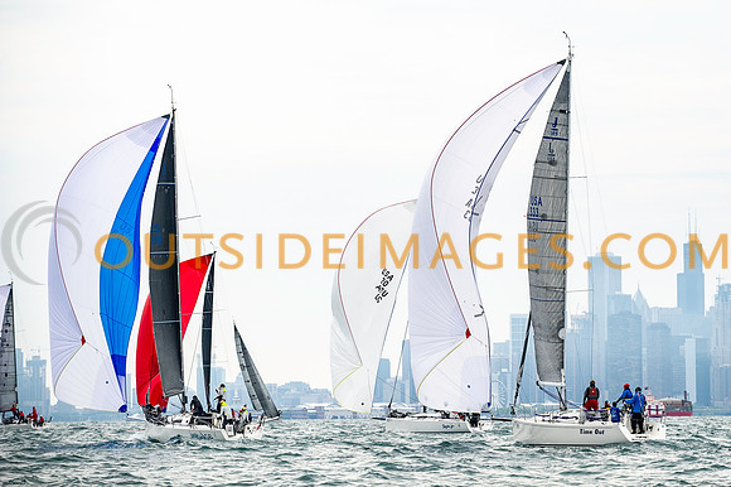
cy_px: 170
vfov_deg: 7.8
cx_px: 476
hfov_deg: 11.6
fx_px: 3584
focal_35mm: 177
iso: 250
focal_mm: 135
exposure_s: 1/3200
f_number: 4
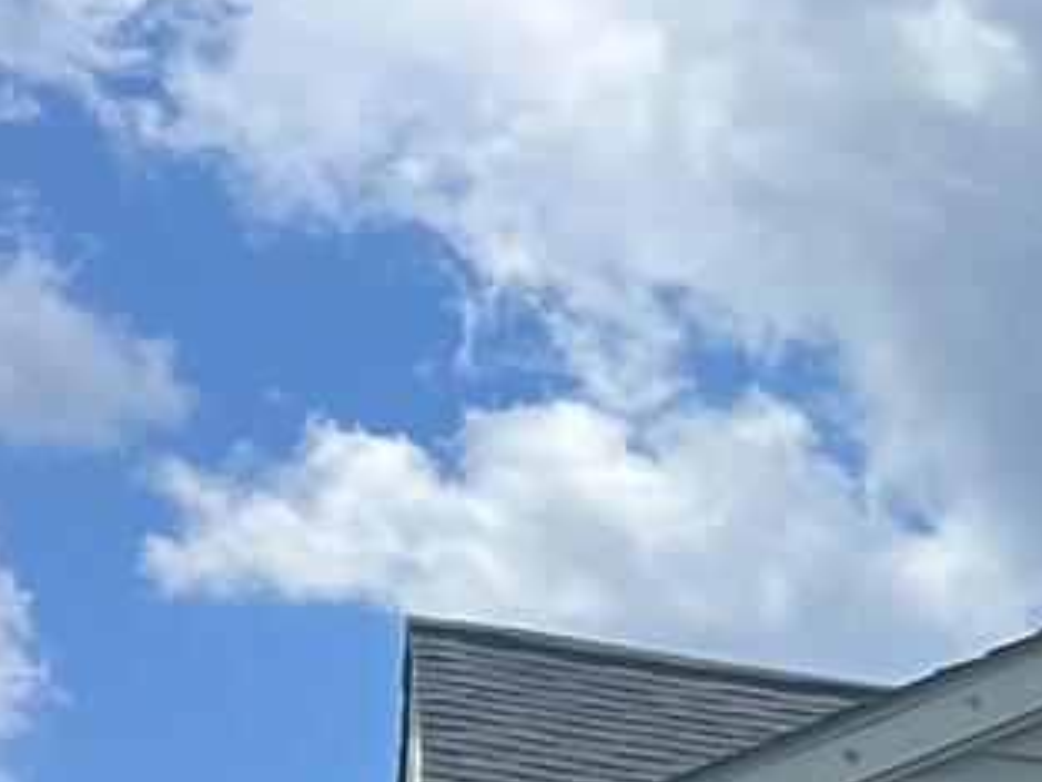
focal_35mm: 157
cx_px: 3023
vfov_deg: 8.6
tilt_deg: +1.5
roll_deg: +0.9
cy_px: 1883
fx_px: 4728
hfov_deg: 9.9
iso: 80
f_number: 1.78
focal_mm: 6.86
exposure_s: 1/3472
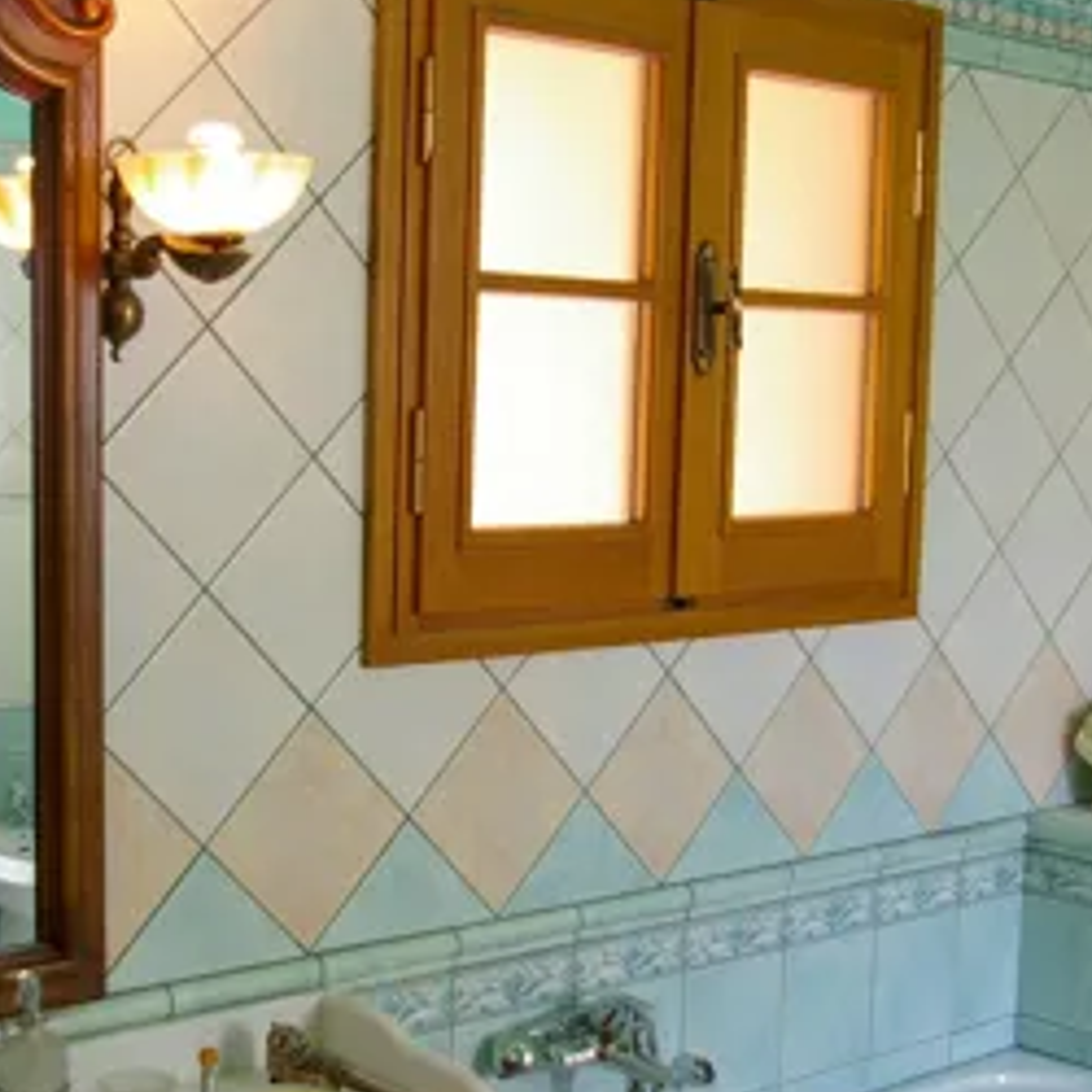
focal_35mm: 55
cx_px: 480
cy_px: 557
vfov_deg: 31.1
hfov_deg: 31.1
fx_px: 1963
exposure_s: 1/20
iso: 200
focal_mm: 18
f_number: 3.5
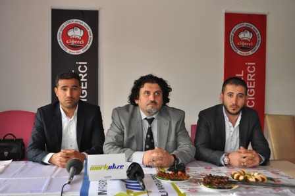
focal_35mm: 42
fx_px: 344
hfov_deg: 46.4
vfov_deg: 31.8
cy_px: 98
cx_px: 148
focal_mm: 28
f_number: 4.5
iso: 800
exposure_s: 1/60
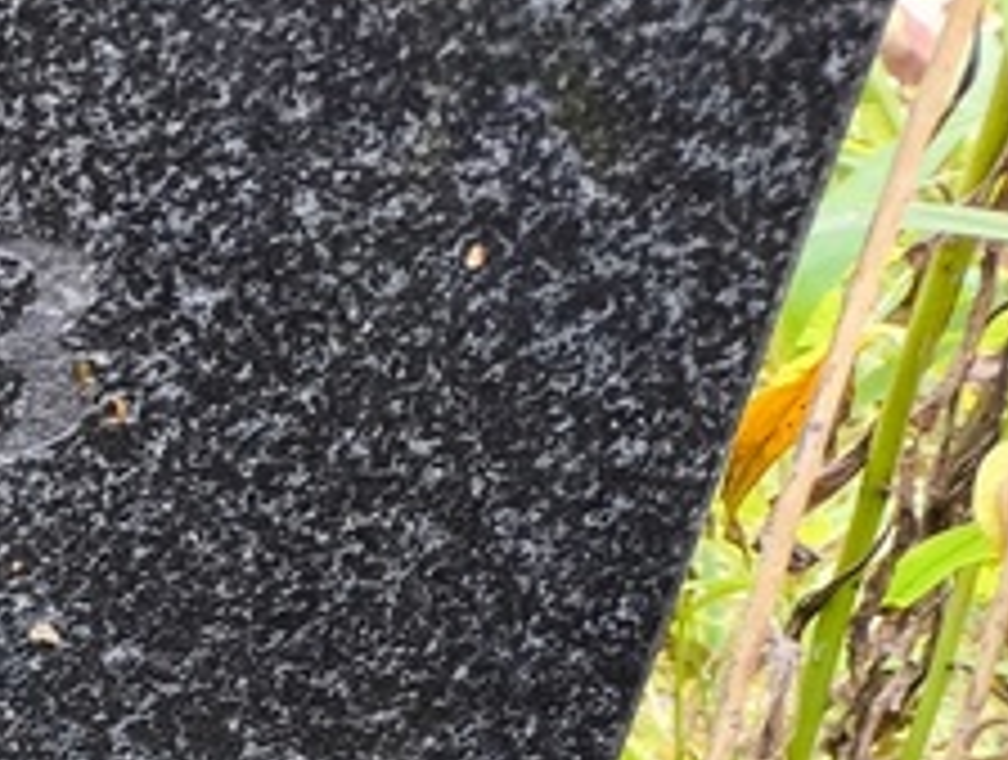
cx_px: -695
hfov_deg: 18.3
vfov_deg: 15.2
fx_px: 2597
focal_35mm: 89
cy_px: 1210
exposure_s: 1/33.3
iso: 320
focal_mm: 4.71
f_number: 1.7
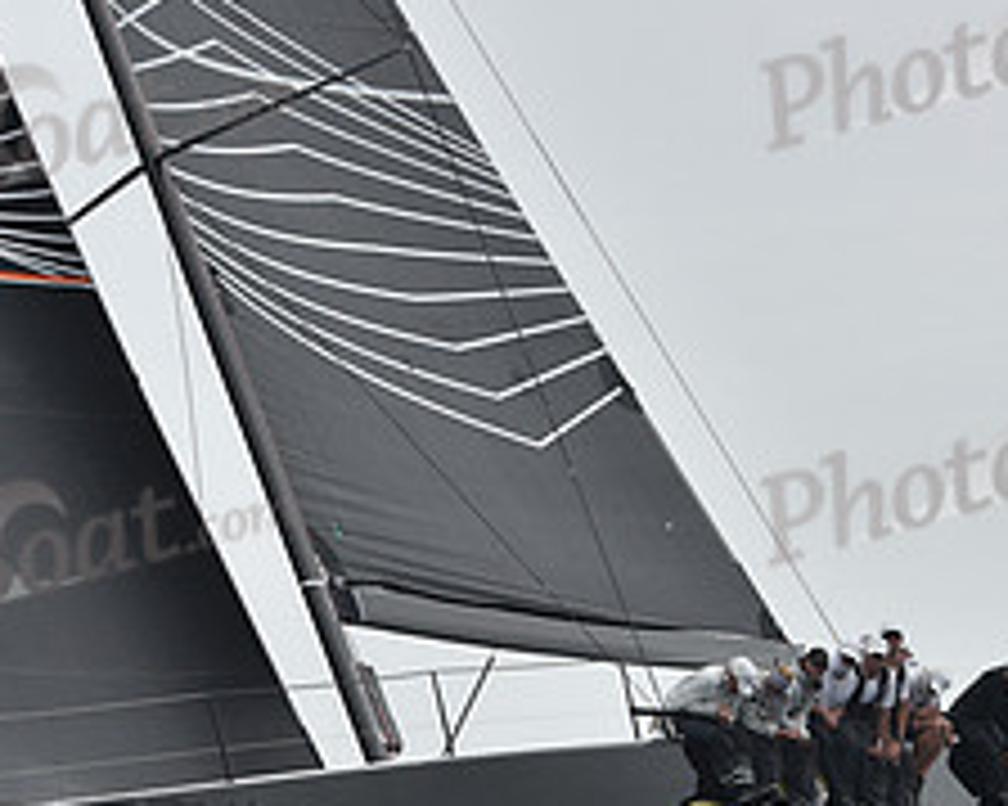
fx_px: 5069
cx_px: 531
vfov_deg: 9.0
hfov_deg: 11.4
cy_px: 745
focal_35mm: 170
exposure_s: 1/800
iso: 250
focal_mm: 70
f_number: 10
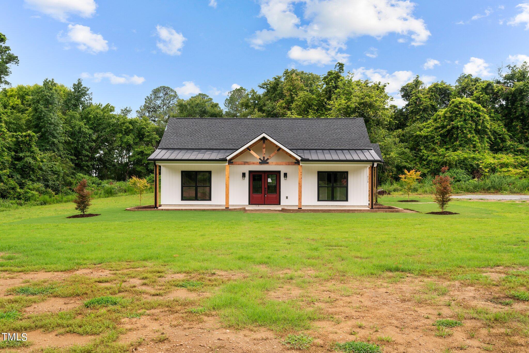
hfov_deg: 55.1
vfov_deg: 38.4
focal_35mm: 34
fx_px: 507
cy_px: 176
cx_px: 264
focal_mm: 34.5
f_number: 8
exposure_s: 1/160
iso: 400
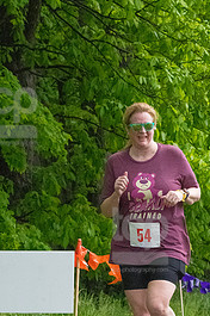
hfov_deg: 7.2
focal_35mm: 190
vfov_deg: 10.8
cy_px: 240
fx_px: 1667
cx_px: 140
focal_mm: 75
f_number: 5.6
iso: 6400
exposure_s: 1/1250
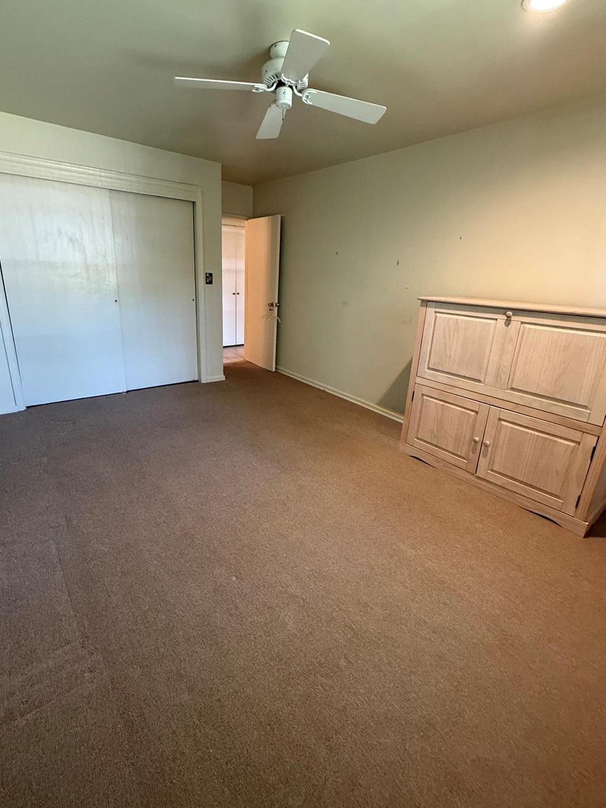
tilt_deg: -15.9
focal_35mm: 16
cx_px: 286
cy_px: 384
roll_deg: -2.1
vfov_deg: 94.4
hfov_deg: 78.0
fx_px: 373
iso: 500
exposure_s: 1/60
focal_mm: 2.22
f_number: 2.2
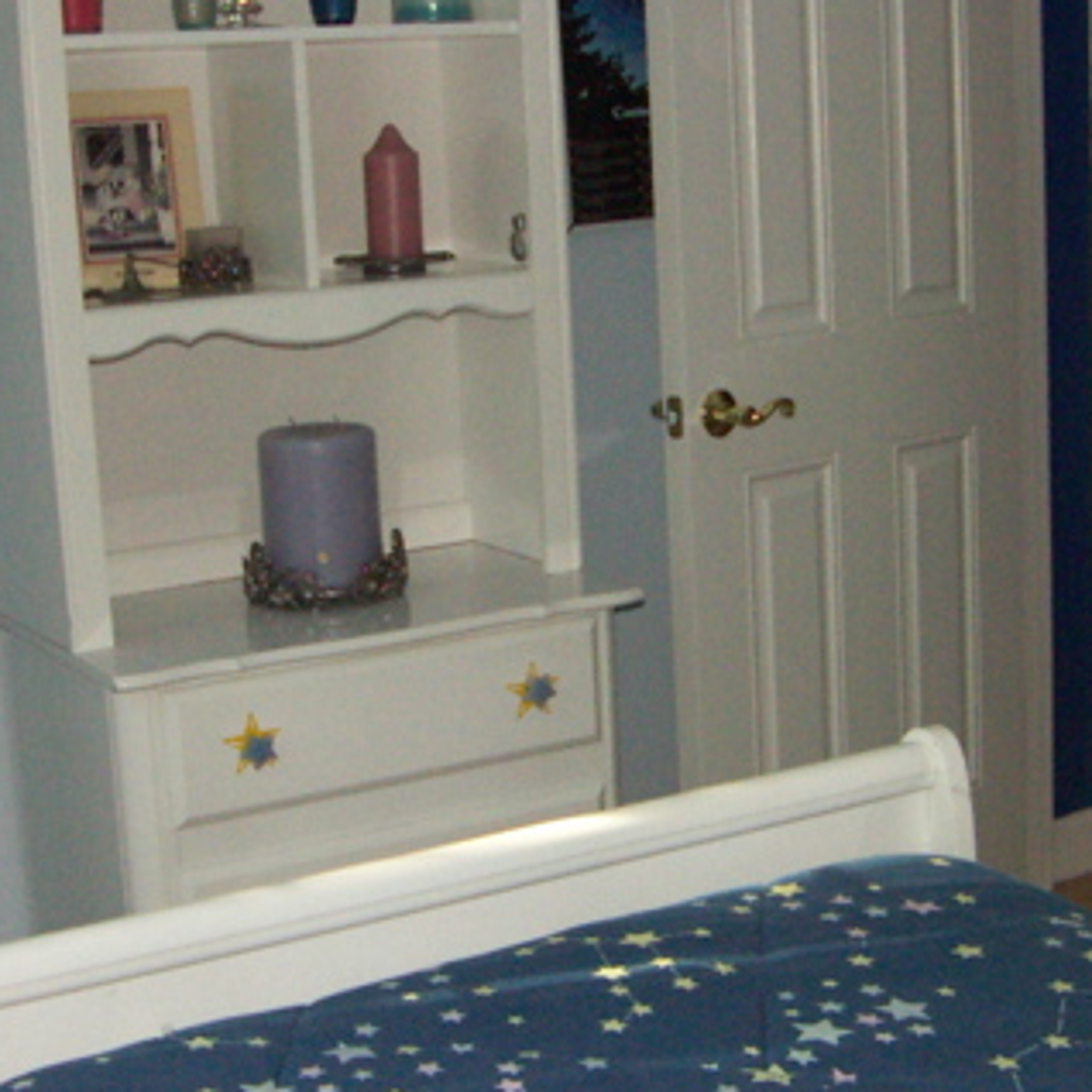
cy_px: 532
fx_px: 2284
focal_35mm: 64
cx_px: 676
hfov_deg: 26.8
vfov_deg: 26.9
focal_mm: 4.7
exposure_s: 1/50
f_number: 2.8
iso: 200
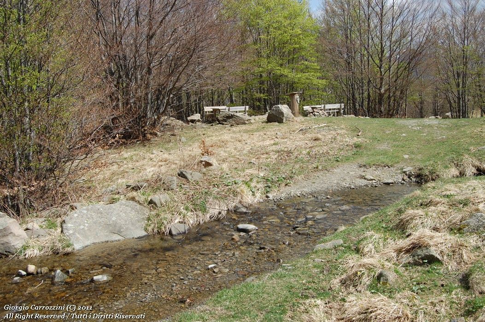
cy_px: 161
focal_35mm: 36
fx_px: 485
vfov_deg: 36.8
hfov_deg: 53.2
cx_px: 242
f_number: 9
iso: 200
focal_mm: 24
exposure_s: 1/320
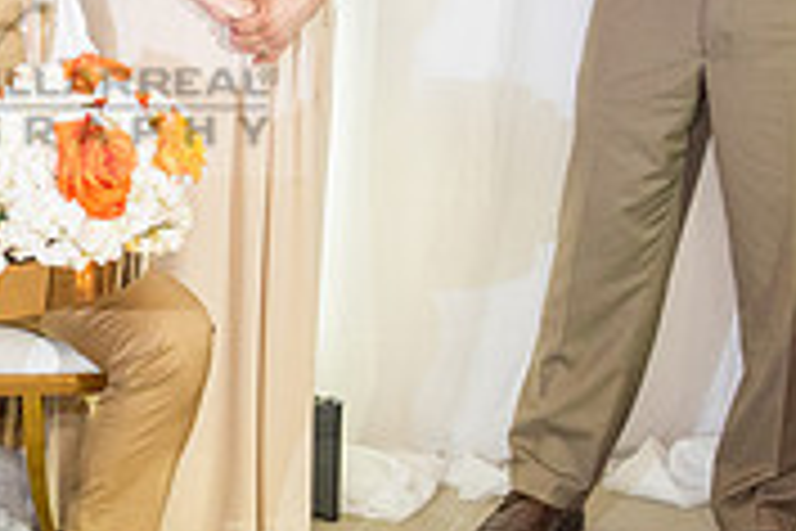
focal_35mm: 133
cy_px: 77
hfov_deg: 15.2
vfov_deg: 10.3
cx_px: 47
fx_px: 2941
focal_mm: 35
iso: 1000
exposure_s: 1/160
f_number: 4.5
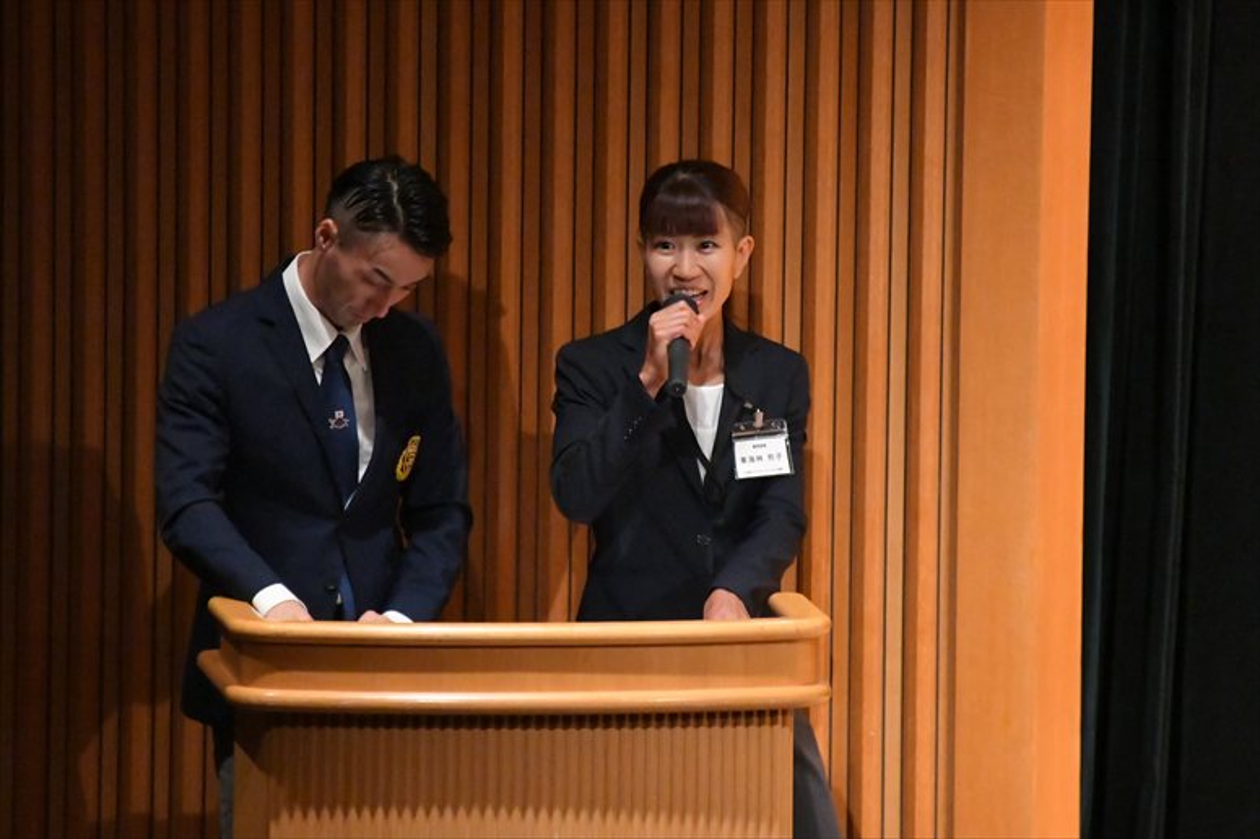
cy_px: 420
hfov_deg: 4.6
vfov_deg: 3.1
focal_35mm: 450
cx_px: 630
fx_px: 15743
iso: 16000
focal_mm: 300
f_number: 5.6
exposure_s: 1/400
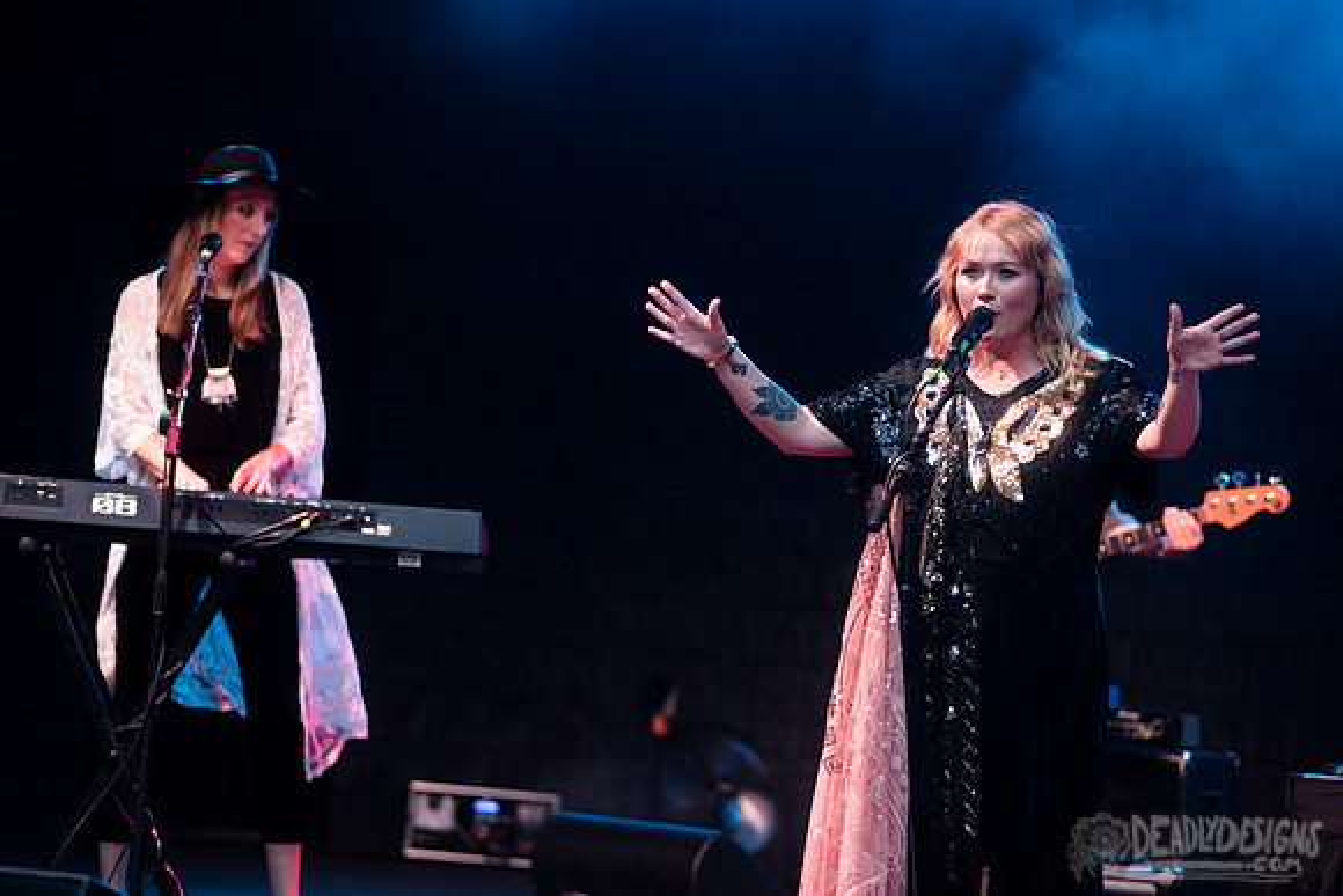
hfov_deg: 15.7
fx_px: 4861
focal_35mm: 130
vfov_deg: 10.5
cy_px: 393
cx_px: 664
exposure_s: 1/200
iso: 1000
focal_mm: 116
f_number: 3.2
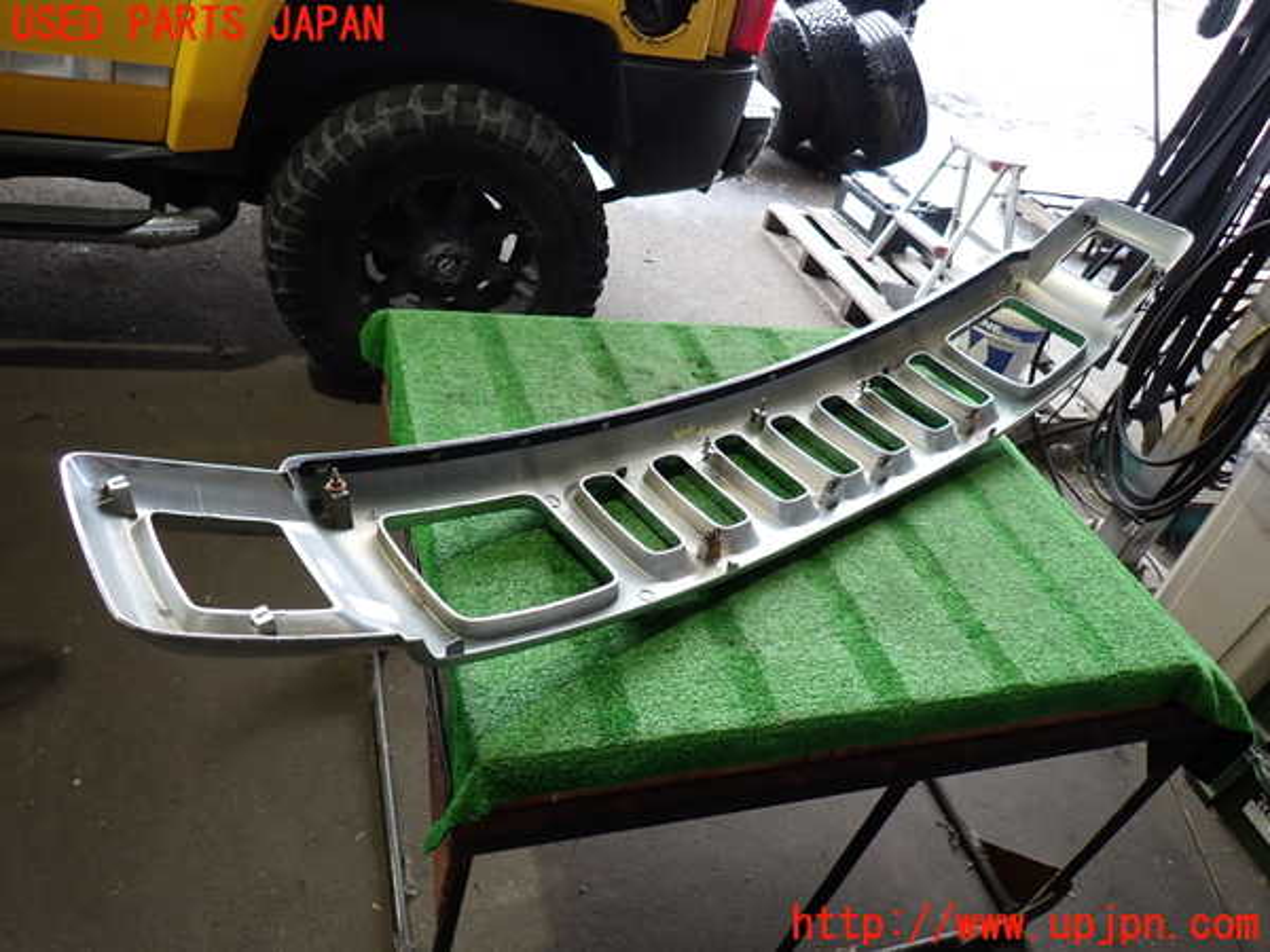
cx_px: 635
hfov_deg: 69.4
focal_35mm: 25
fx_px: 917
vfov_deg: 54.9
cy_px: 476
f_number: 2
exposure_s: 1/50
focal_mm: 4.5
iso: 200
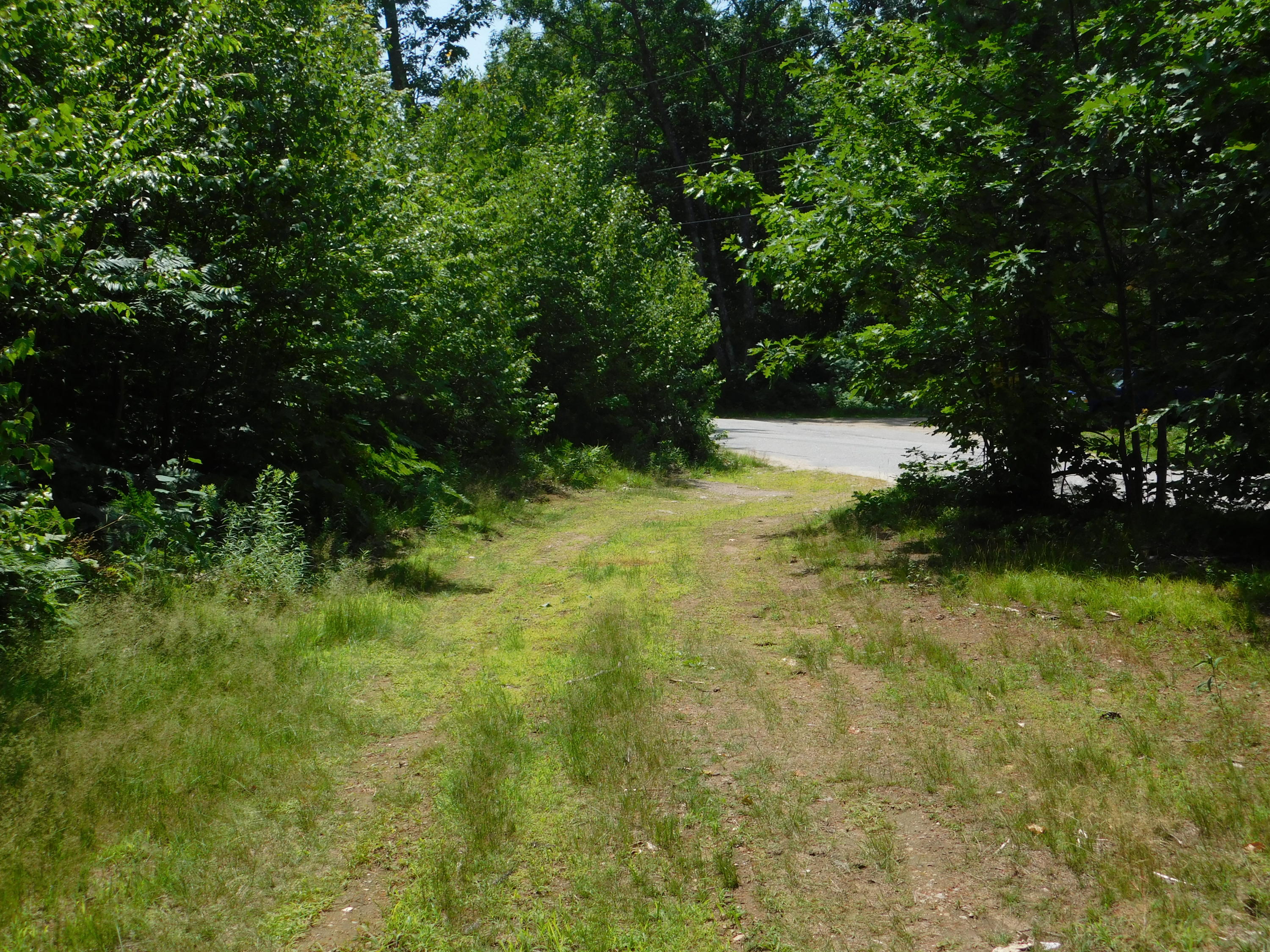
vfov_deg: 32.2
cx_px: 635
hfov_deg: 42.1
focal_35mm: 45
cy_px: 476
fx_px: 1651
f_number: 3.7
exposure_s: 1/1000
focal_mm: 8
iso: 125
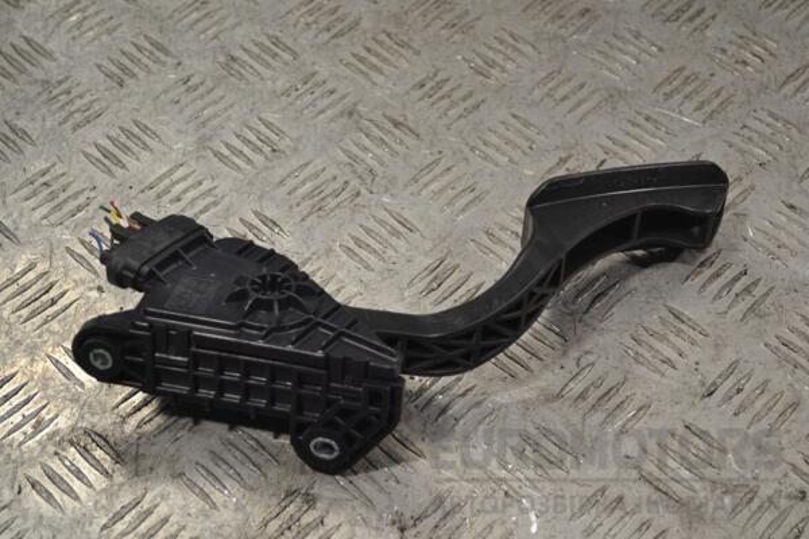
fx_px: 1483
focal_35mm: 66
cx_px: 404
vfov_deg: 20.6
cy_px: 270
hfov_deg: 30.5
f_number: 5.3
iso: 400
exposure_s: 1/100
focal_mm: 44
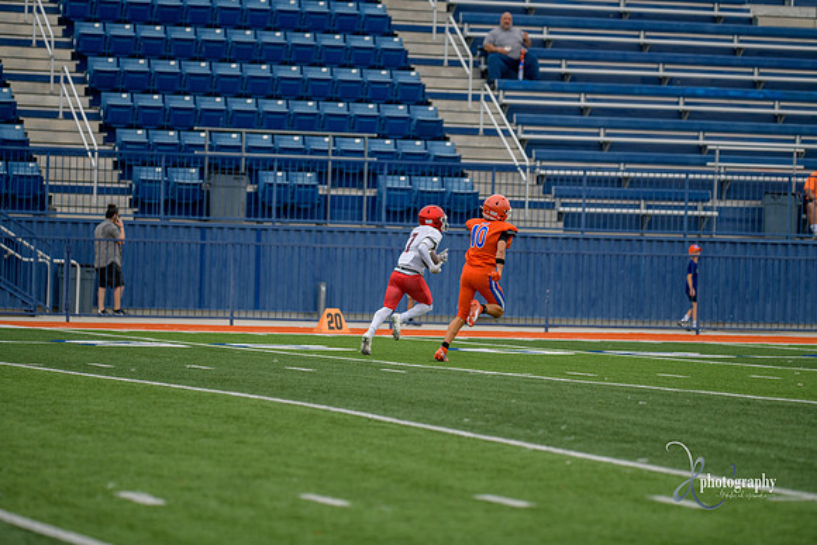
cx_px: 408
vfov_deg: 7.6
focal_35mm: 180
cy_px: 272
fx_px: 4086
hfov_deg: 11.4
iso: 360
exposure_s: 1/1000
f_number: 2.8
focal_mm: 180
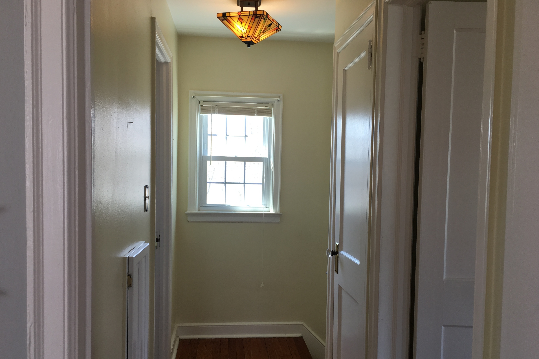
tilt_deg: -4.1
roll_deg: -2.5
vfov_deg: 42.3
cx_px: 271
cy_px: 202
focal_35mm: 31
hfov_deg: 60.3
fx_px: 464
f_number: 2.2
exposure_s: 1/40
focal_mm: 4.15
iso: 25
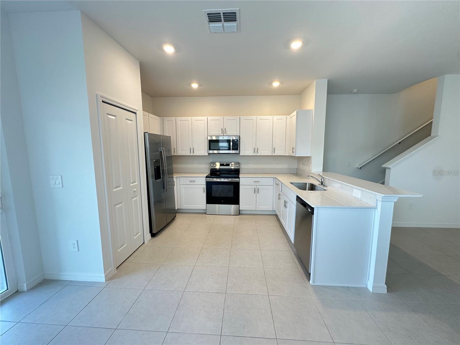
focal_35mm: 14
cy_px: 172
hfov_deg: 102.1
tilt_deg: -6.7
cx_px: 230
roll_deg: -0.3
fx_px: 186
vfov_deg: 85.7
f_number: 2.2
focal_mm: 2.22
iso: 160
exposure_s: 1/60
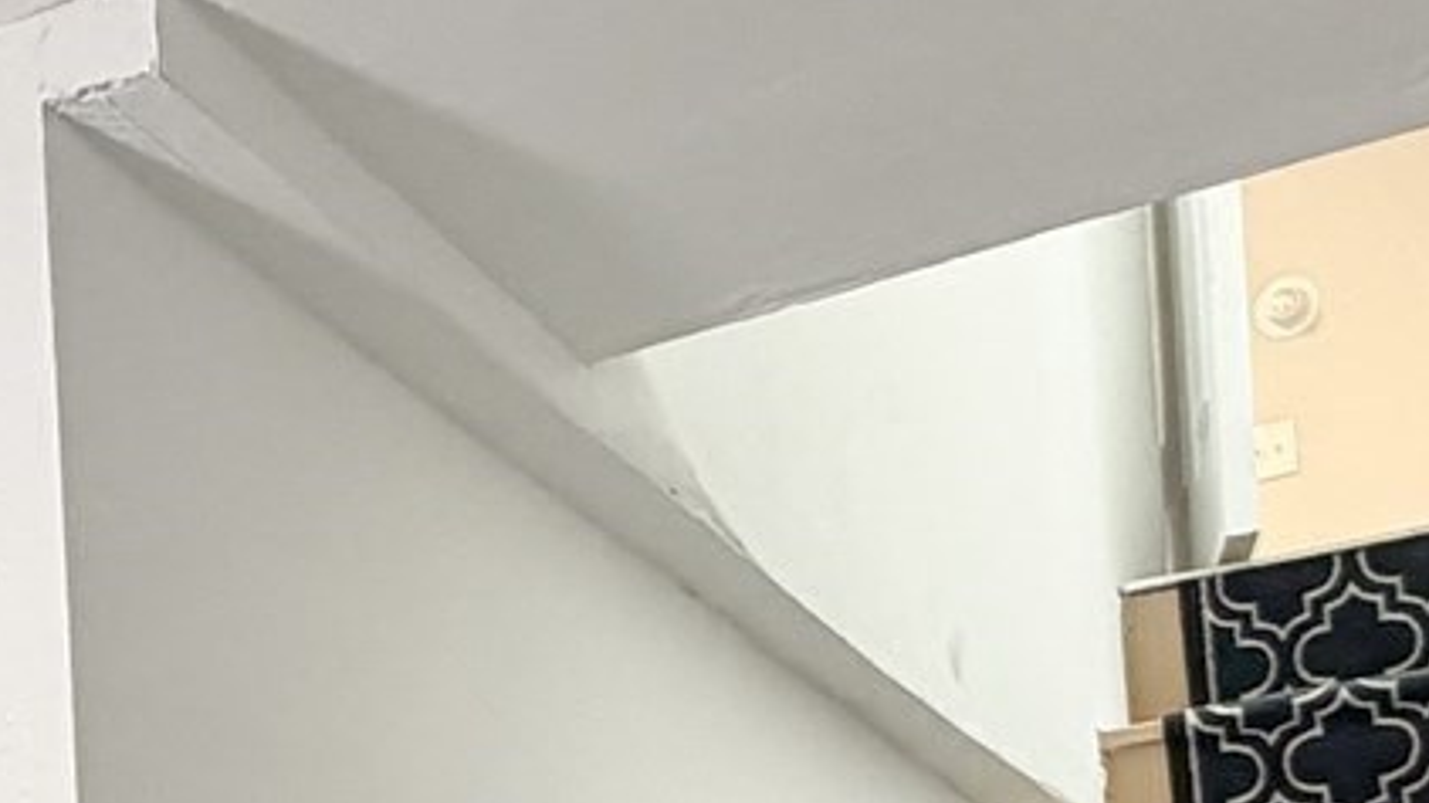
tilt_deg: +0.1
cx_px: 88
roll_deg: +4.0
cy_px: 1454
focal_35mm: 74
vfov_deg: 14.3
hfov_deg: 27.4
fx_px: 2803
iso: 250
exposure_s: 1/60
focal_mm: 2.22
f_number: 2.2
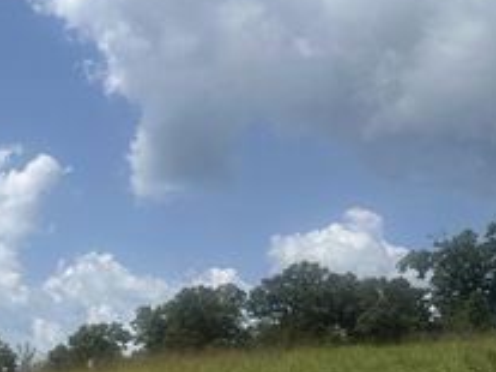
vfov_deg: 24.5
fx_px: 831
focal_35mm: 58
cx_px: -41
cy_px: 337
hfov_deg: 30.1
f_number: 1.78
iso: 80
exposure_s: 1/7576
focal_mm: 6.86
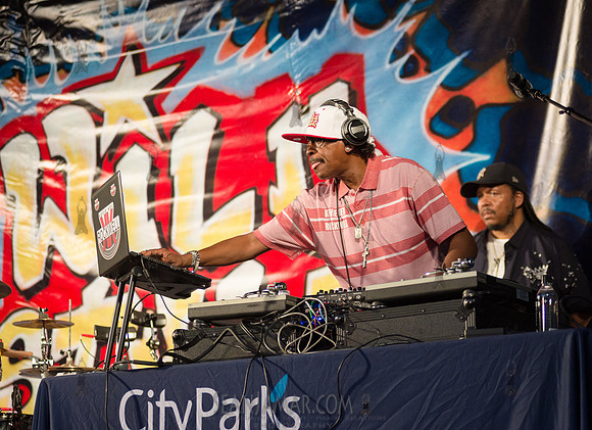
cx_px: 305
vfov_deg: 13.5
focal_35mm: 107
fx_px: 1809
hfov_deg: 18.6
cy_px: 197
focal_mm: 92
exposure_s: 1/1000
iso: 1600
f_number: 2.8
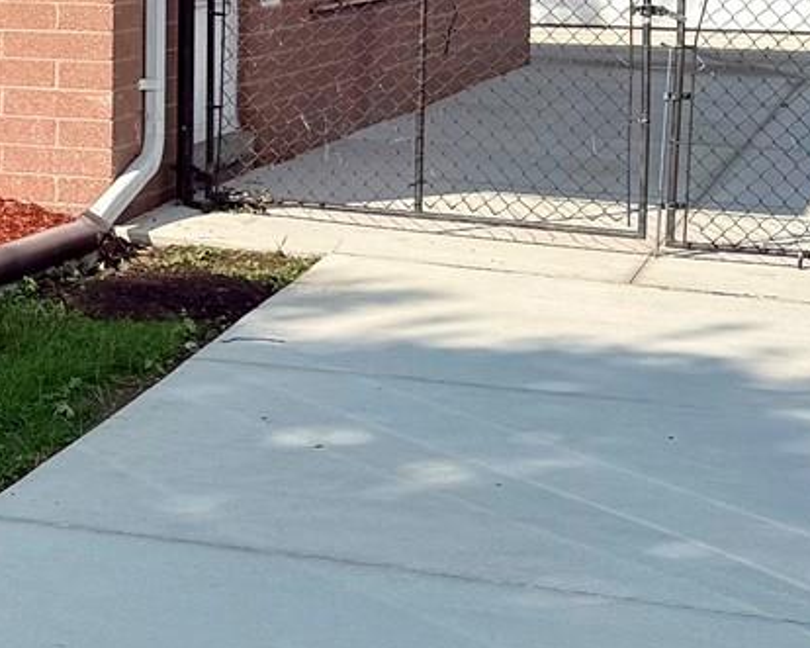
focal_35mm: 116
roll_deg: -1.0
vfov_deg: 13.0
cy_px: -96
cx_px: -573
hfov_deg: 14.8
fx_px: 2780
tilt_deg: -1.0
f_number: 1.78
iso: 80
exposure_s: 1/4405
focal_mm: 6.76
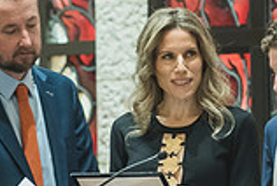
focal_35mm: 773
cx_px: 130
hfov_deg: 2.7
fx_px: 5959
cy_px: 16
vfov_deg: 1.8
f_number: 4
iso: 1600
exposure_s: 1/60
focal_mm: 200
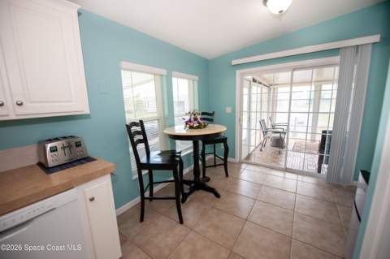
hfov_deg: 104.3
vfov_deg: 81.1
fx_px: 152
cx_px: 195
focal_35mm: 14
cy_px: 130
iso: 1250
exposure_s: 1/1250
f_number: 3.2
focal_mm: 14
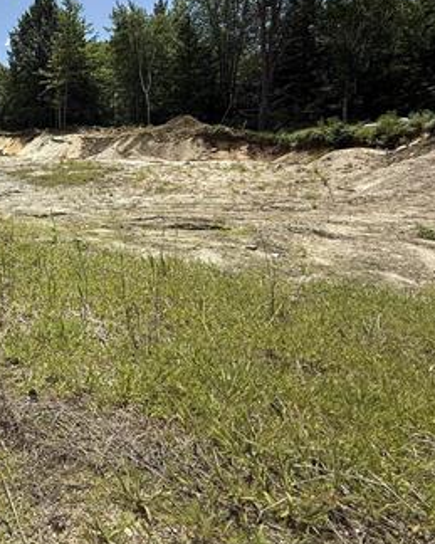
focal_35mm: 27
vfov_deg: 62.7
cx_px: -22
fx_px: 435
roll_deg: -0.1
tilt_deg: -4.7
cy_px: 188
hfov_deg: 43.5
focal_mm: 2.22
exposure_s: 1/2092
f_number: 2.2
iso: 50
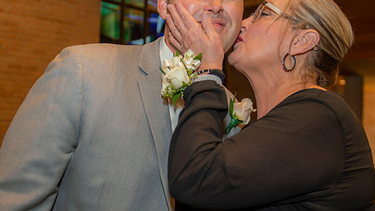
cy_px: 81
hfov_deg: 38.5
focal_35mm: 54
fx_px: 537
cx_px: 187
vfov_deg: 22.2
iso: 640
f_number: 2.8
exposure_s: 1/125
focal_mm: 34
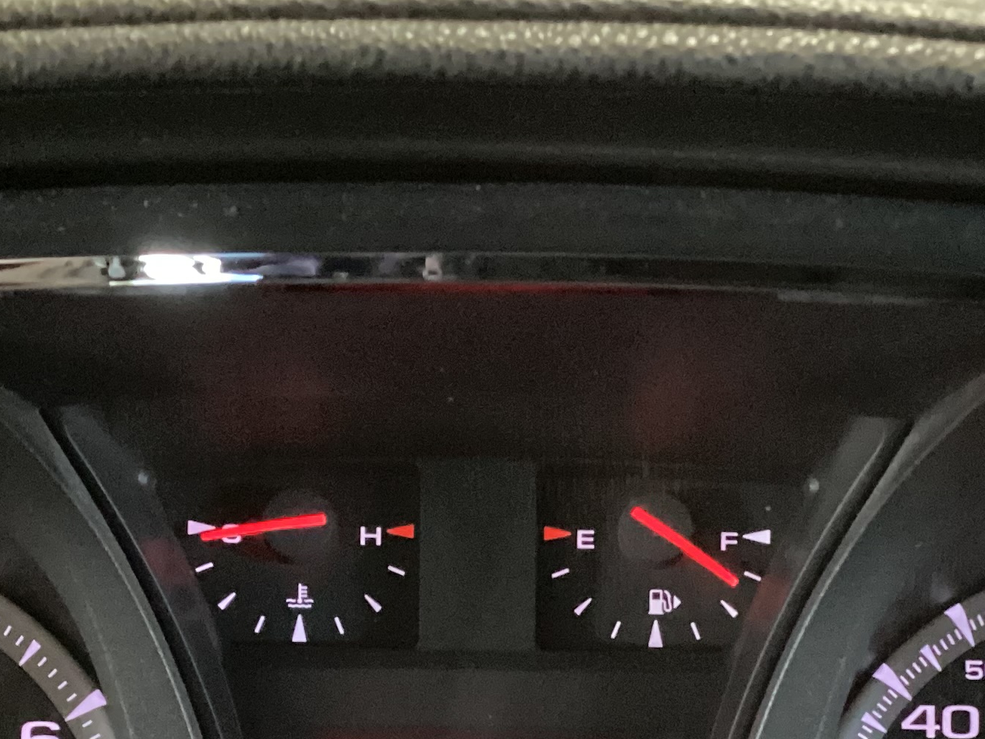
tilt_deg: -26.6
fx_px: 2163
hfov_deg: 25.7
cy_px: 828
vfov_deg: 18.6
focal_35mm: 76
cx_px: 505
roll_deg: -0.7
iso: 640
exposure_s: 1/17
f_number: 2.4
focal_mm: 3.3
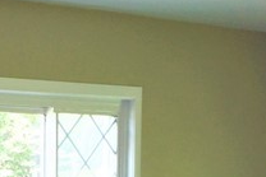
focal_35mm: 141
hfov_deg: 12.7
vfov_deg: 8.7
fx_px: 1043
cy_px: 452
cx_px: -269
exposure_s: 1/60
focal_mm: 18
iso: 320
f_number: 4
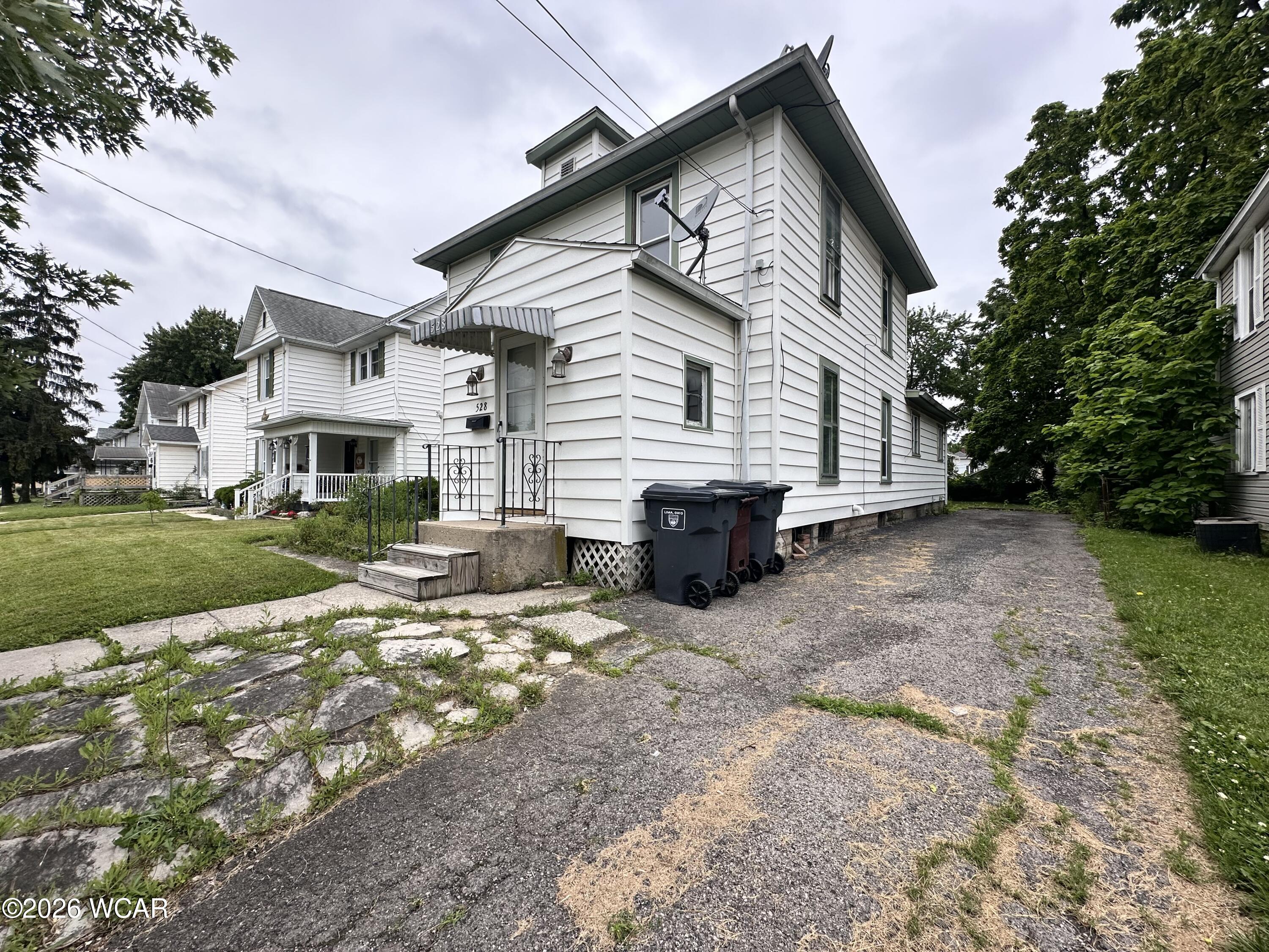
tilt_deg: +0.3
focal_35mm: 14
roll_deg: -0.8
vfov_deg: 85.7
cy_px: 476
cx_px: 634
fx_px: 513
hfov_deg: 102.1
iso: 50
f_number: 2.2
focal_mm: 2.22
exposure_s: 1/1618
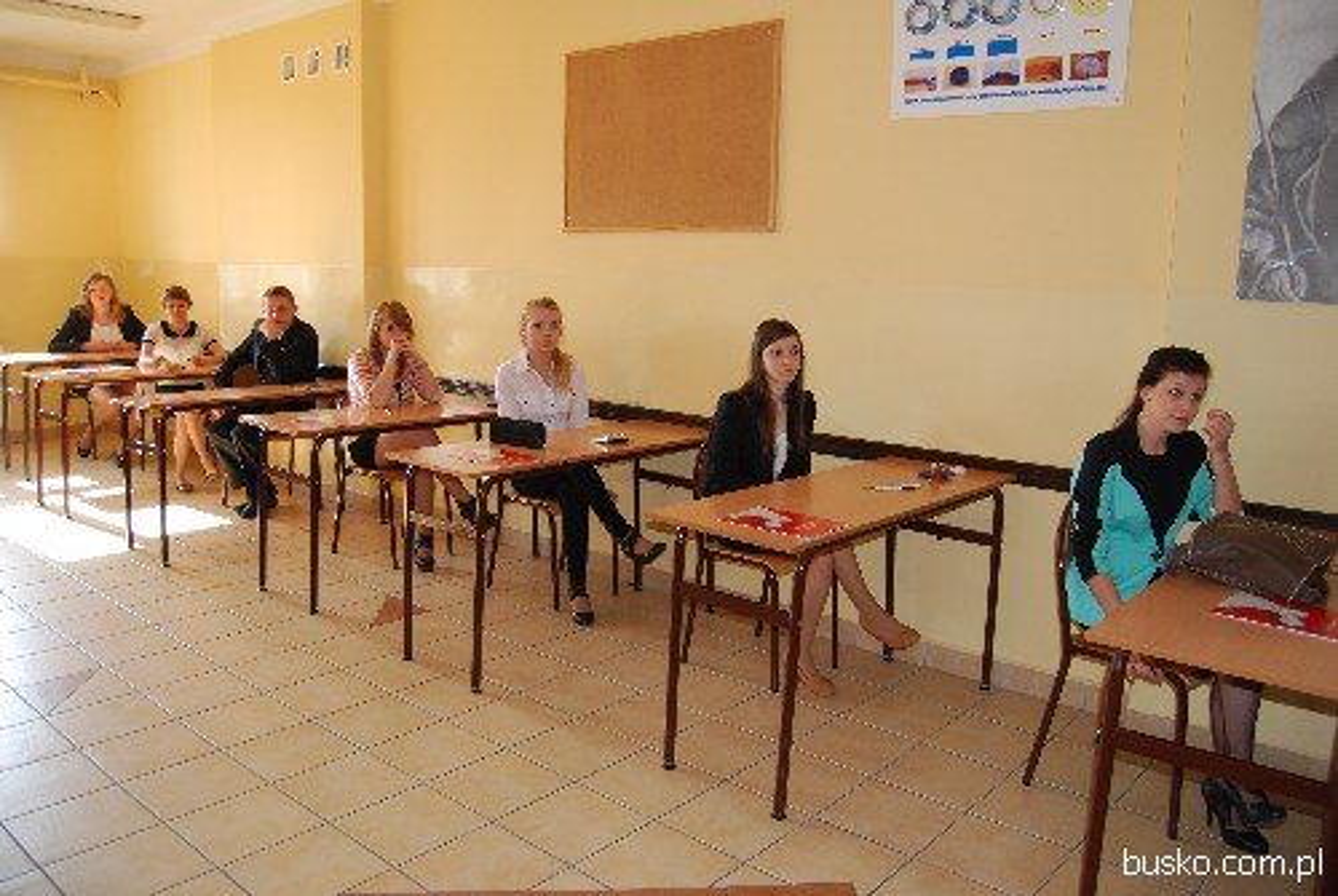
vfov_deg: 48.1
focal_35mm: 27
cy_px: 448
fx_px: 1005
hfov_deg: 67.3
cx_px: 669
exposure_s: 1/60
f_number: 3.5
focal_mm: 18
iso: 200
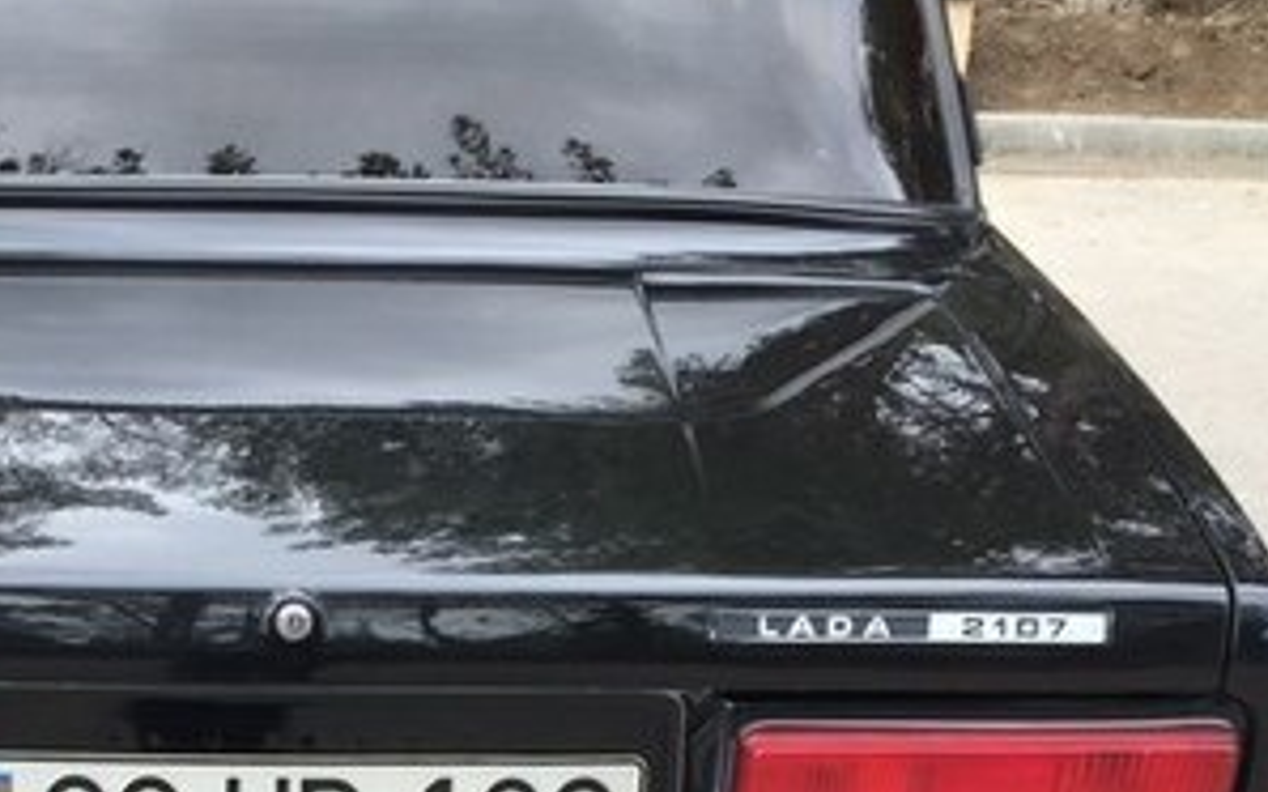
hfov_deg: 29.7
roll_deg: -2.1
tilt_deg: -22.1
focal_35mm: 68
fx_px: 2349
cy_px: 999
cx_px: 302
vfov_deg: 18.0
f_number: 2.2
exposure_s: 1/105
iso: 32
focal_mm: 4.15
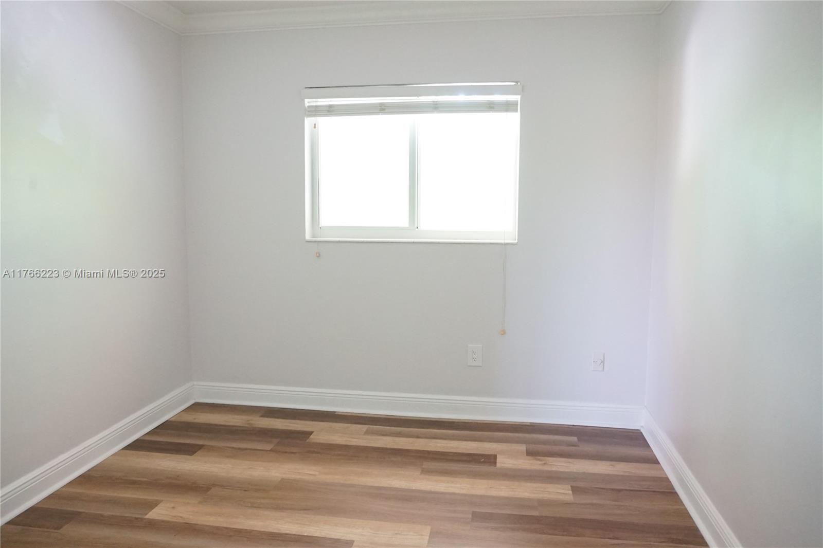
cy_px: 274
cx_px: 412
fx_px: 571
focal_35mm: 25
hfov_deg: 71.5
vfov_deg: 51.3
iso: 3200
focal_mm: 17
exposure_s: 1/50
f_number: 3.5
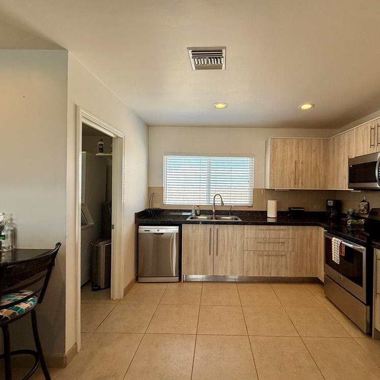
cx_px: 212
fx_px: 211
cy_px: 190
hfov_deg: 83.6
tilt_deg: -0.1
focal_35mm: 17
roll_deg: -0.7
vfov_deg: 84.0
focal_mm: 2.22
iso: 64
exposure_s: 1/214
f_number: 2.2
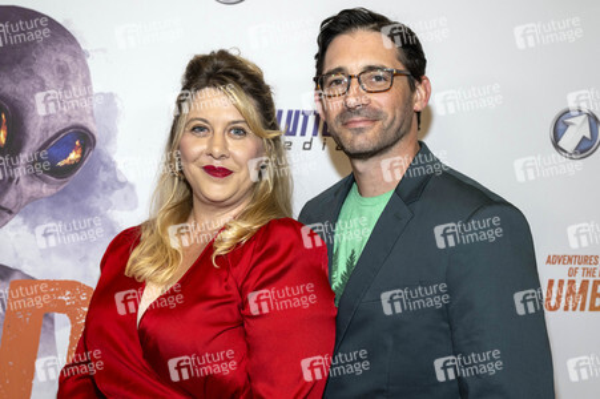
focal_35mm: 50
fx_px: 833
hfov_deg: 39.6
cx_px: 300
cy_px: 200
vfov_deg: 27.0
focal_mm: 50
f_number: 5.6
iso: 800
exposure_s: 1/200
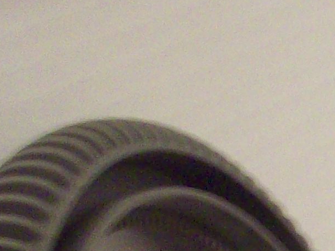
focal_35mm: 186
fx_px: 1800
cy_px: 571
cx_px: 784
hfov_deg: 9.5
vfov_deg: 7.5
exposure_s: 1/8
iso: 200
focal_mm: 6.2
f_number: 2.8
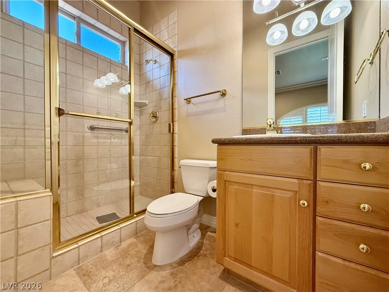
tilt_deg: -0.7
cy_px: 146
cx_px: 194
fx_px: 157
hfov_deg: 102.1
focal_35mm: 14
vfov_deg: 85.7
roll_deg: +0.4
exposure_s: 1/120
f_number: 2.2
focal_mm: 2.22
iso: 320
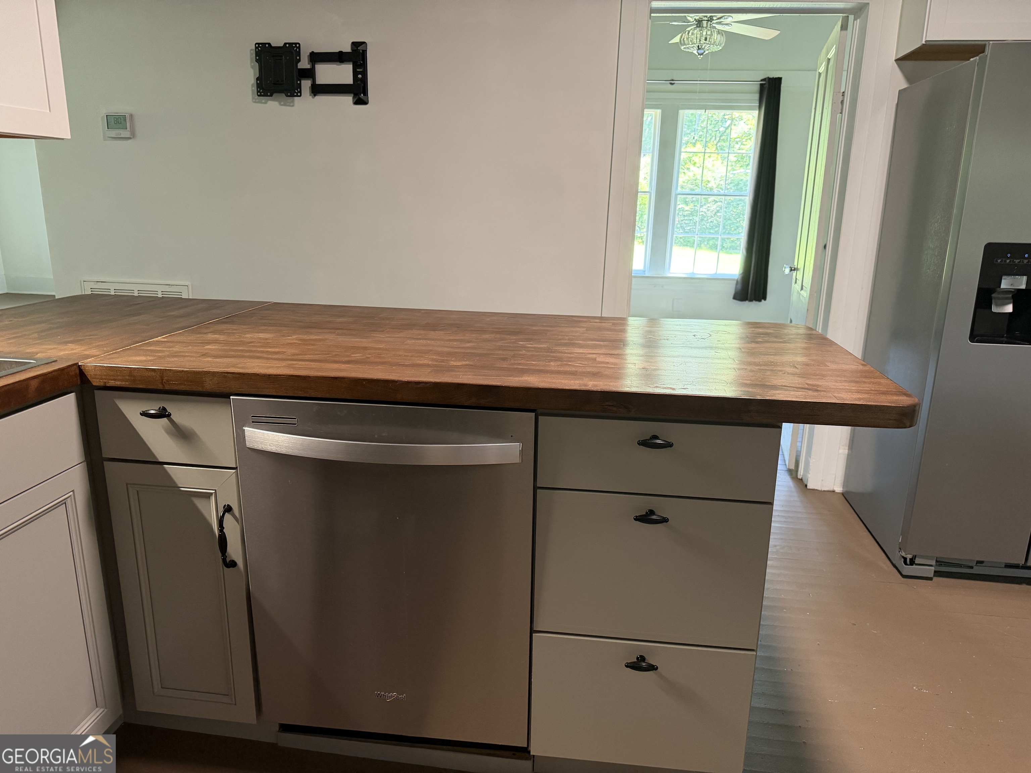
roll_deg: -0.9
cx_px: 516
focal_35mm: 24
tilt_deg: -15.3
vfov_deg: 56.8
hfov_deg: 71.6
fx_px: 715
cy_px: 386
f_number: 1.78
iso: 400
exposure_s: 1/60
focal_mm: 6.76
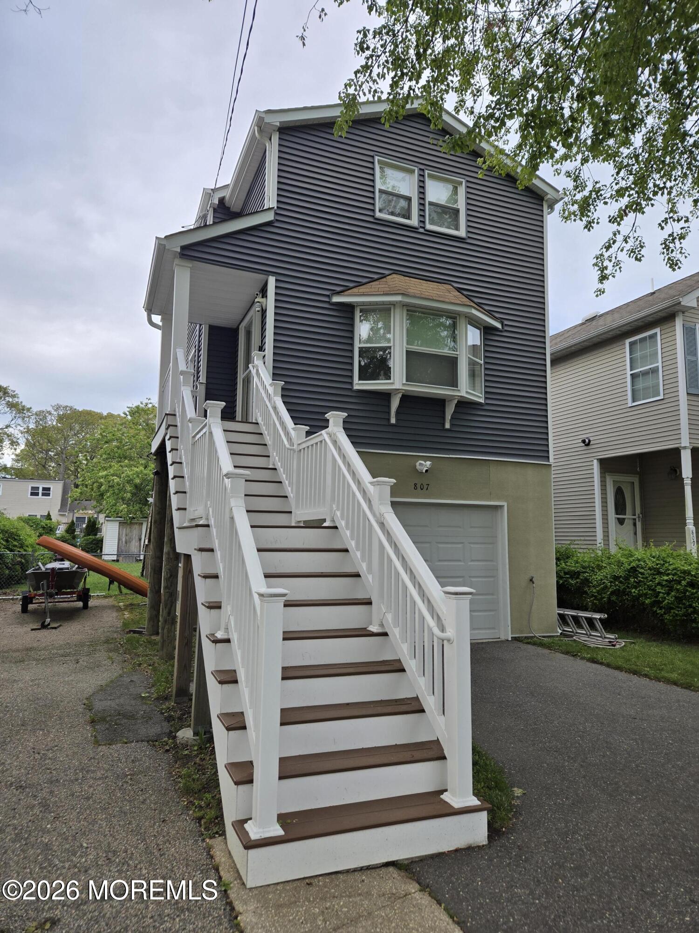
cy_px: 466
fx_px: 619
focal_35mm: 23
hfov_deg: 58.9
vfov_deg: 73.9
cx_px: 350
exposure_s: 1/679
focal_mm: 5.4
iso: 25
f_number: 1.8
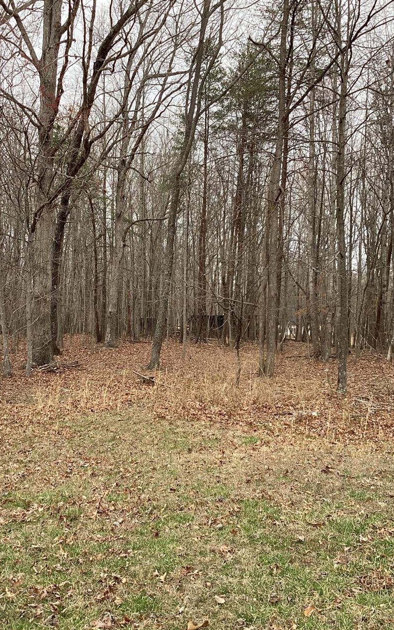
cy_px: 322
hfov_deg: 32.7
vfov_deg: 50.4
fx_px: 670
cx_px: 175
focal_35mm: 39
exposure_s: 1/382
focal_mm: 3.3
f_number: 2.4
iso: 25
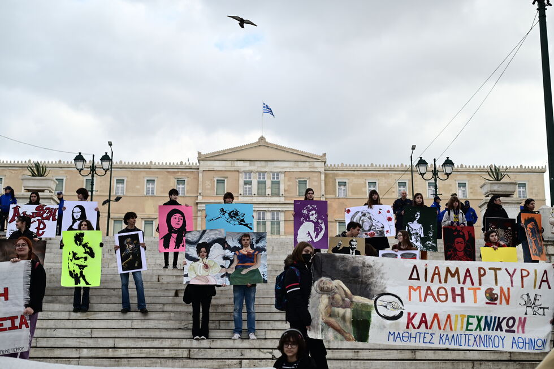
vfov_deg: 27.0
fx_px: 769
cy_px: 184
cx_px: 277
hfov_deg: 39.6
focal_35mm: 50
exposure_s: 1/1250
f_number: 3.5
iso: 125
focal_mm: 50
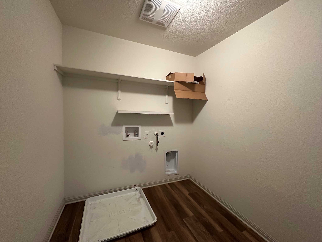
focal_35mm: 14
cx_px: 161
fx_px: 130
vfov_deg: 85.7
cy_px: 121
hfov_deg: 102.1
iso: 400
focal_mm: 2.22
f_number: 2.2
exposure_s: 1/60
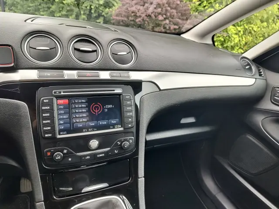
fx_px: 185
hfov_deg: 73.9
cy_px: 104
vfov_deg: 58.9
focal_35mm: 23
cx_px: 140
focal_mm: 5.56
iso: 133
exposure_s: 1/100
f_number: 1.8
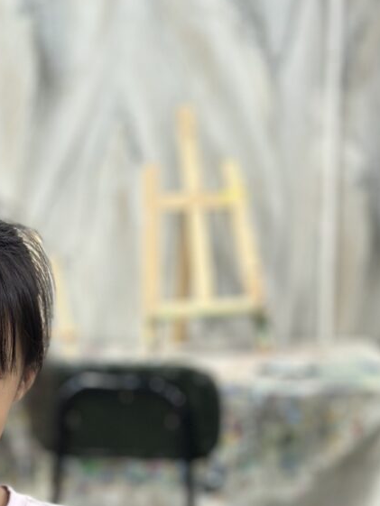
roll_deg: -1.1
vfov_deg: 17.0
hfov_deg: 13.0
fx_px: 1668
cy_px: 448
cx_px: 208
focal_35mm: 114
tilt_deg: -11.8
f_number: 1.78
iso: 80
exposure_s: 1/50
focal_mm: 6.86
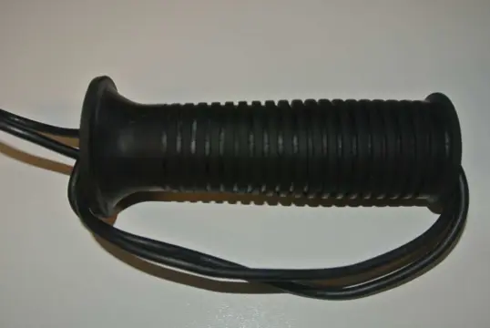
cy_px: 164
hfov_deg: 49.5
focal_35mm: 39
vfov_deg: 34.3
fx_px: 531
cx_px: 245
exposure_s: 1/60
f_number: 4
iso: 200
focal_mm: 14.5
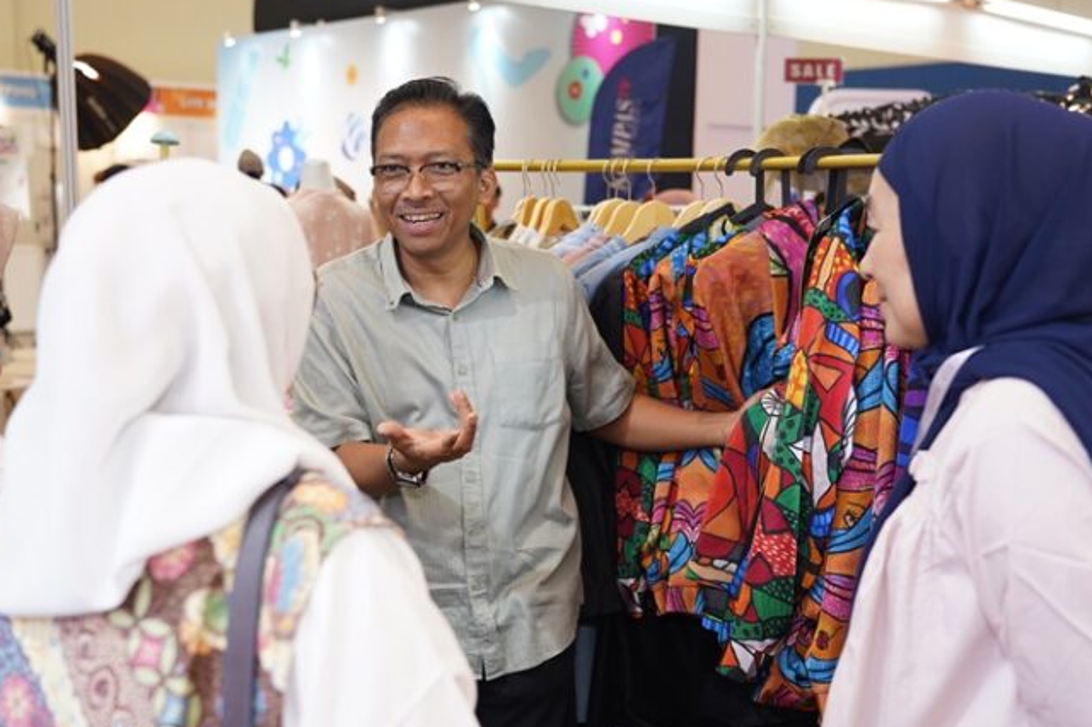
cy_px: 402
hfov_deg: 43.6
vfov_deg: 29.8
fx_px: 1364
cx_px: 522
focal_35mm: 45
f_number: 2.8
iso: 1250
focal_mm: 36
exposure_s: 1/160
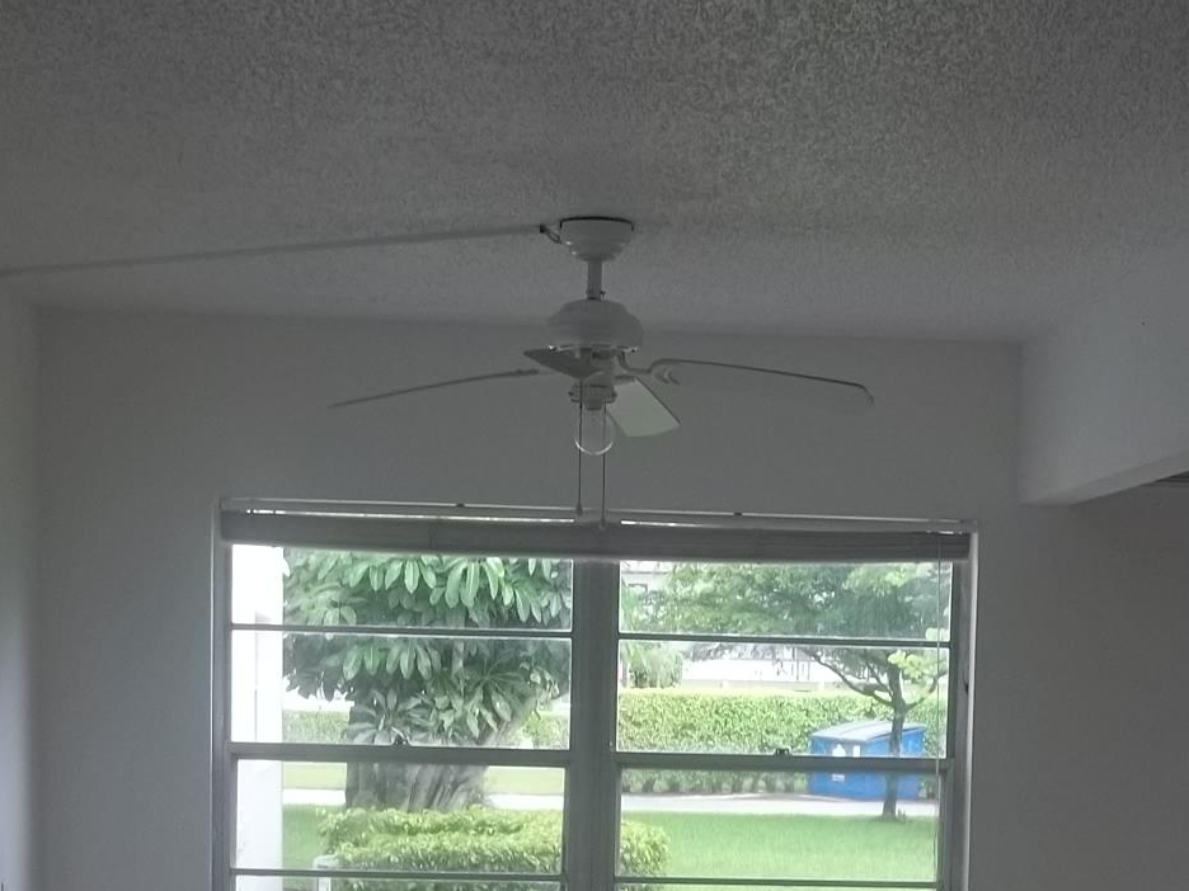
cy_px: 965
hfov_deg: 27.8
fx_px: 2404
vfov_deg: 20.1
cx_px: 672
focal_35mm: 70
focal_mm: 5.7
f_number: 2.9
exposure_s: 1/100
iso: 64
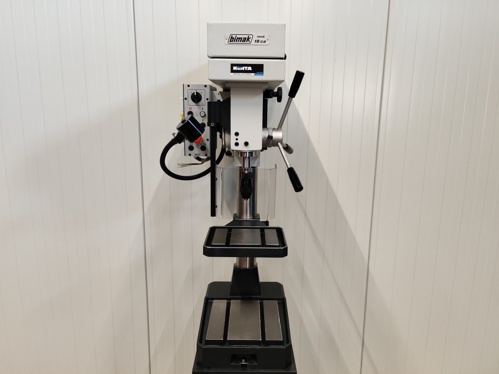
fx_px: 389
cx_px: 250
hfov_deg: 65.3
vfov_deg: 51.4
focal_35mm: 27
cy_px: 187
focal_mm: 4.75
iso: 640
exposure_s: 1/50
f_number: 1.65
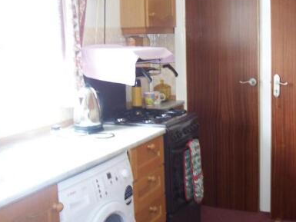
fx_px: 479
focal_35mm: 56
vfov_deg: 26.1
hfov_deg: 33.8
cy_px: 95
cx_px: 213
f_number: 2.8
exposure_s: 1/8
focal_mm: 5.6
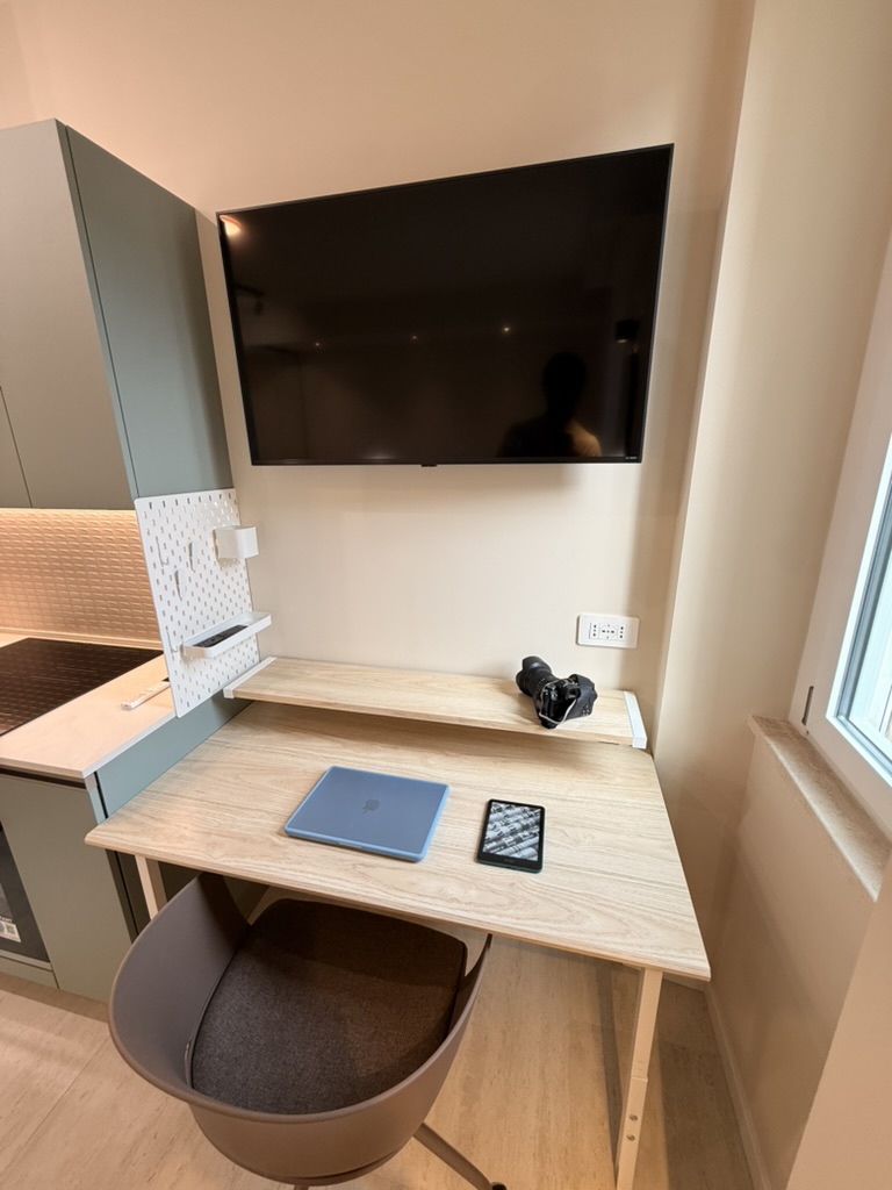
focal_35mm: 14
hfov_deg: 85.7
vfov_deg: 102.1
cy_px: 595
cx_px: 446
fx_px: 481
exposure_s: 1/99
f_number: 2.2
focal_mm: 2.22
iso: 64
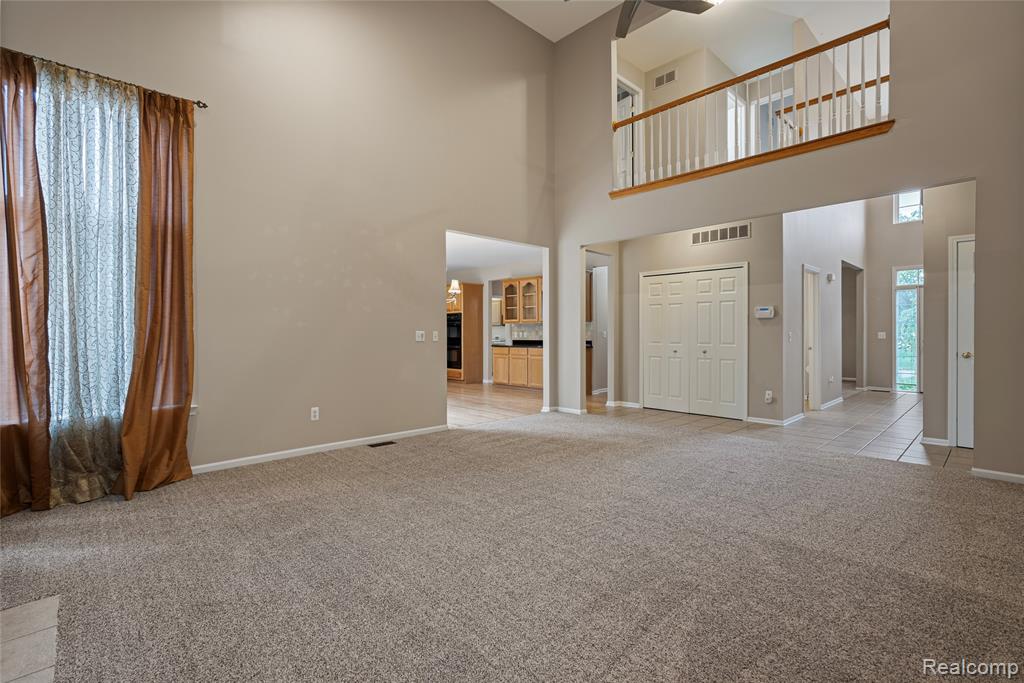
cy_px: 342
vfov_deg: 73.8
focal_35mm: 16
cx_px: 512
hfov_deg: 96.7
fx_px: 455
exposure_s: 1/2
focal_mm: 16
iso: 100
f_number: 4
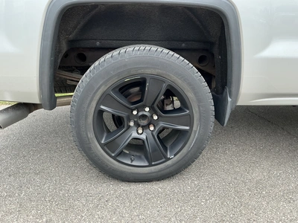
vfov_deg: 49.7
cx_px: 149
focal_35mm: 28
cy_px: 112
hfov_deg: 63.4
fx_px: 241
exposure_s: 1/422
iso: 25
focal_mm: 3
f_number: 1.8
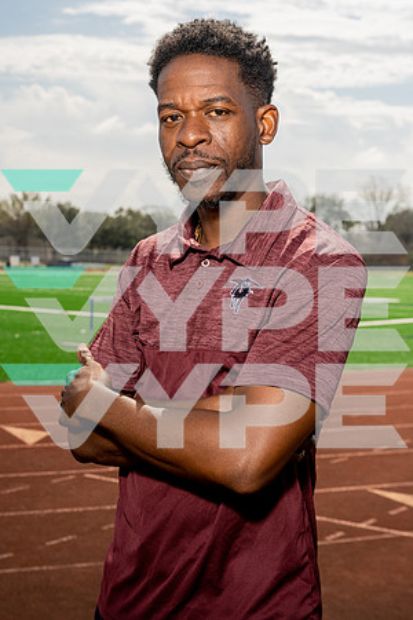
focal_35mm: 61
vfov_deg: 32.9
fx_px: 1050
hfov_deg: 22.3
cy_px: 310
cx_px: 206
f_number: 8
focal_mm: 61
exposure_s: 1/250
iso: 100
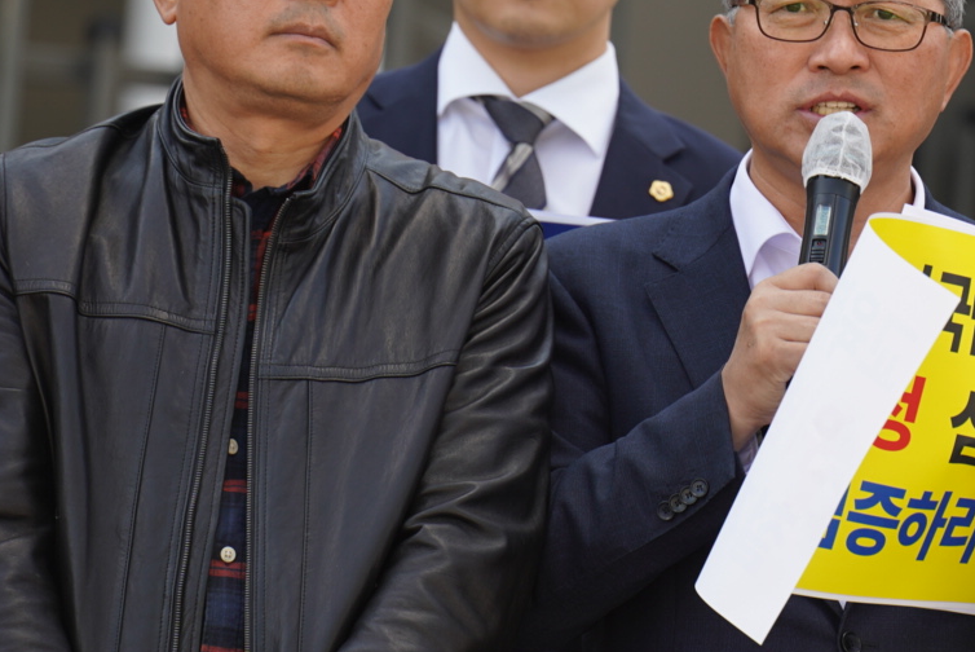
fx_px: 10462
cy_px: 291
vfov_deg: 3.6
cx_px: 882
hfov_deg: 5.3
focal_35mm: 386
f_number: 4.5
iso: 125
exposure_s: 1/200
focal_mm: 180
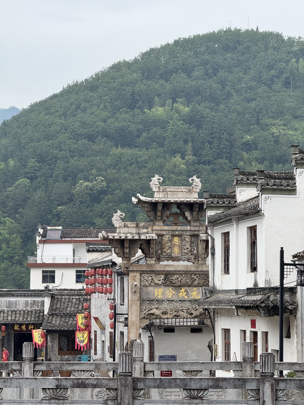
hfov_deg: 12.3
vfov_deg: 16.4
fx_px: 1405
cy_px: 202
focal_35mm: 120
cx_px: 152
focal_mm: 15.66
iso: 64
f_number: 2.8
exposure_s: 1/840
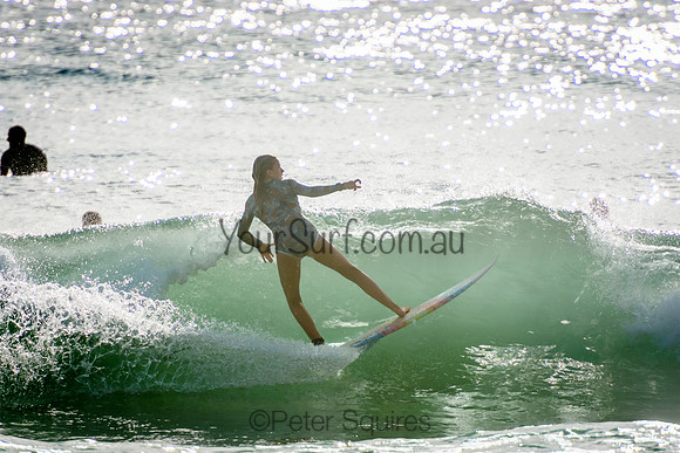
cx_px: 340
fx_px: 11335
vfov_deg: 2.3
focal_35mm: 600
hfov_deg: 3.4
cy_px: 226
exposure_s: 1/2000
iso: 220
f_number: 5.6
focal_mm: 400
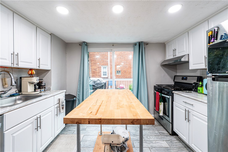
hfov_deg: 104.3
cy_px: 76
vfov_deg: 81.1
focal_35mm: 14
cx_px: 114
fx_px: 89
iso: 1600
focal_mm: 14
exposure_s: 1/50
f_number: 8
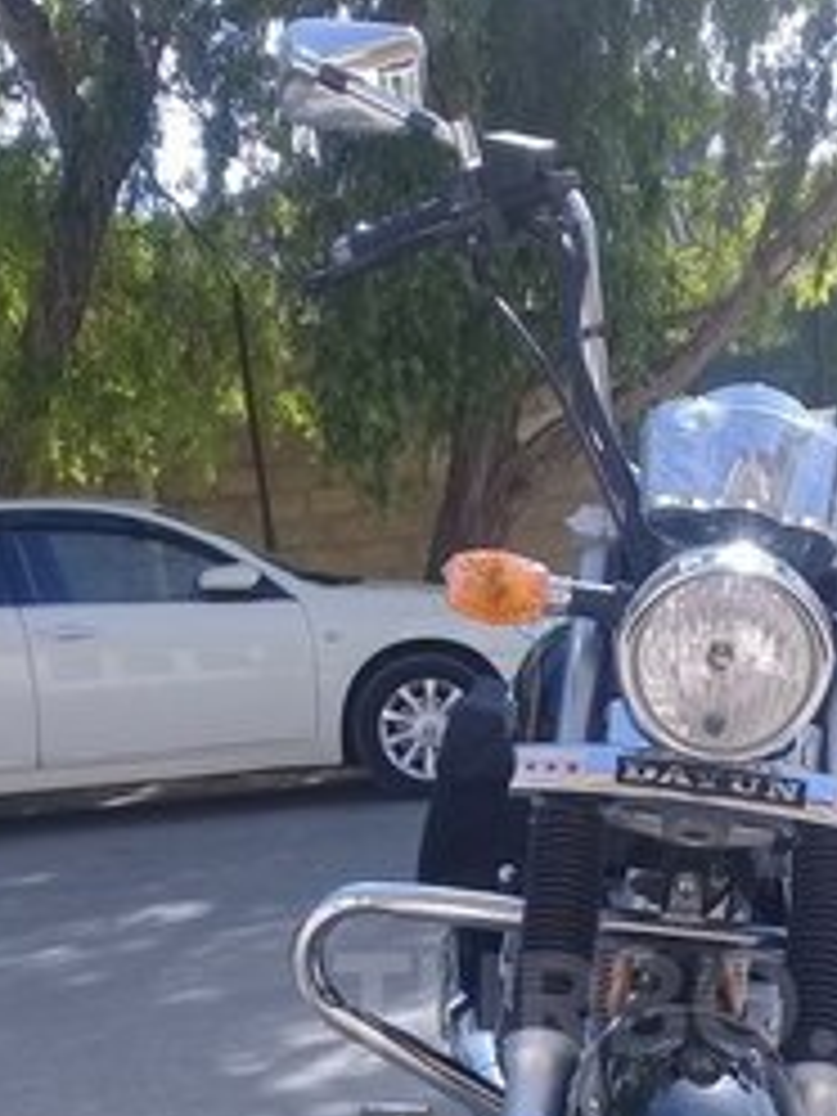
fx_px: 1999
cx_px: 680
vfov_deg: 29.9
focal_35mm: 62
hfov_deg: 23.3
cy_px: 1004
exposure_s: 1/602
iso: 50
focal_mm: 3.3
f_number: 2.2
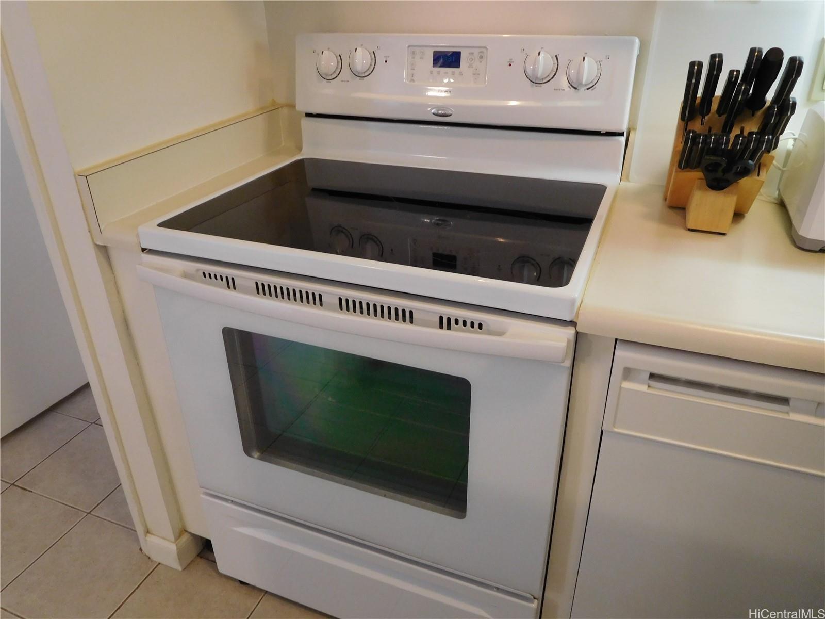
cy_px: 310
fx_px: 596
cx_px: 412
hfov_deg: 69.4
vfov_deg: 54.9
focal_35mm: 25
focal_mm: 4.5
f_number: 3.4
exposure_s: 1/30
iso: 280
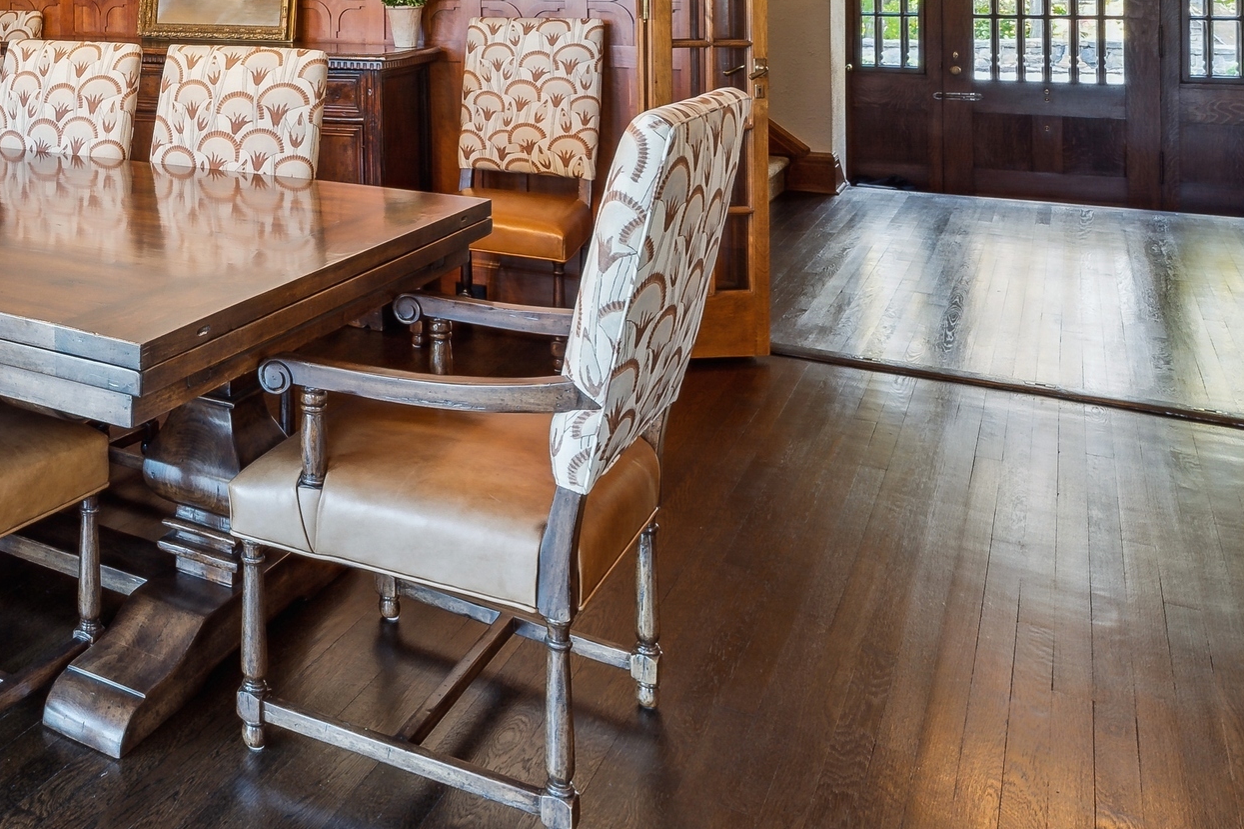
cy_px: 35
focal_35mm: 37
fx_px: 1278
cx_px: 74
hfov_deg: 45.8
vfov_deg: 33.4
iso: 200
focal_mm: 15
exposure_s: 1/2
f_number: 11
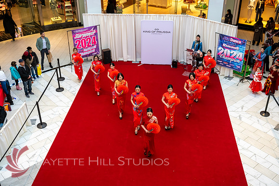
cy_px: 93
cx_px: 140
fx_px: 310
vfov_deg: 33.4
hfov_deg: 48.4
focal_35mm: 40
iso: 2000
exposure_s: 1/250
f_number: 4
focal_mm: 40
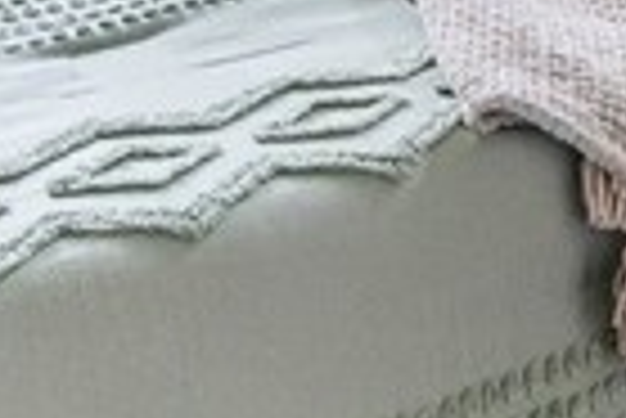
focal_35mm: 109
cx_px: 667
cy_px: -578
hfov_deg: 18.1
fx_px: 1897
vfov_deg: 10.8
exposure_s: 1/160
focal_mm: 14
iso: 1600
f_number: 7.1
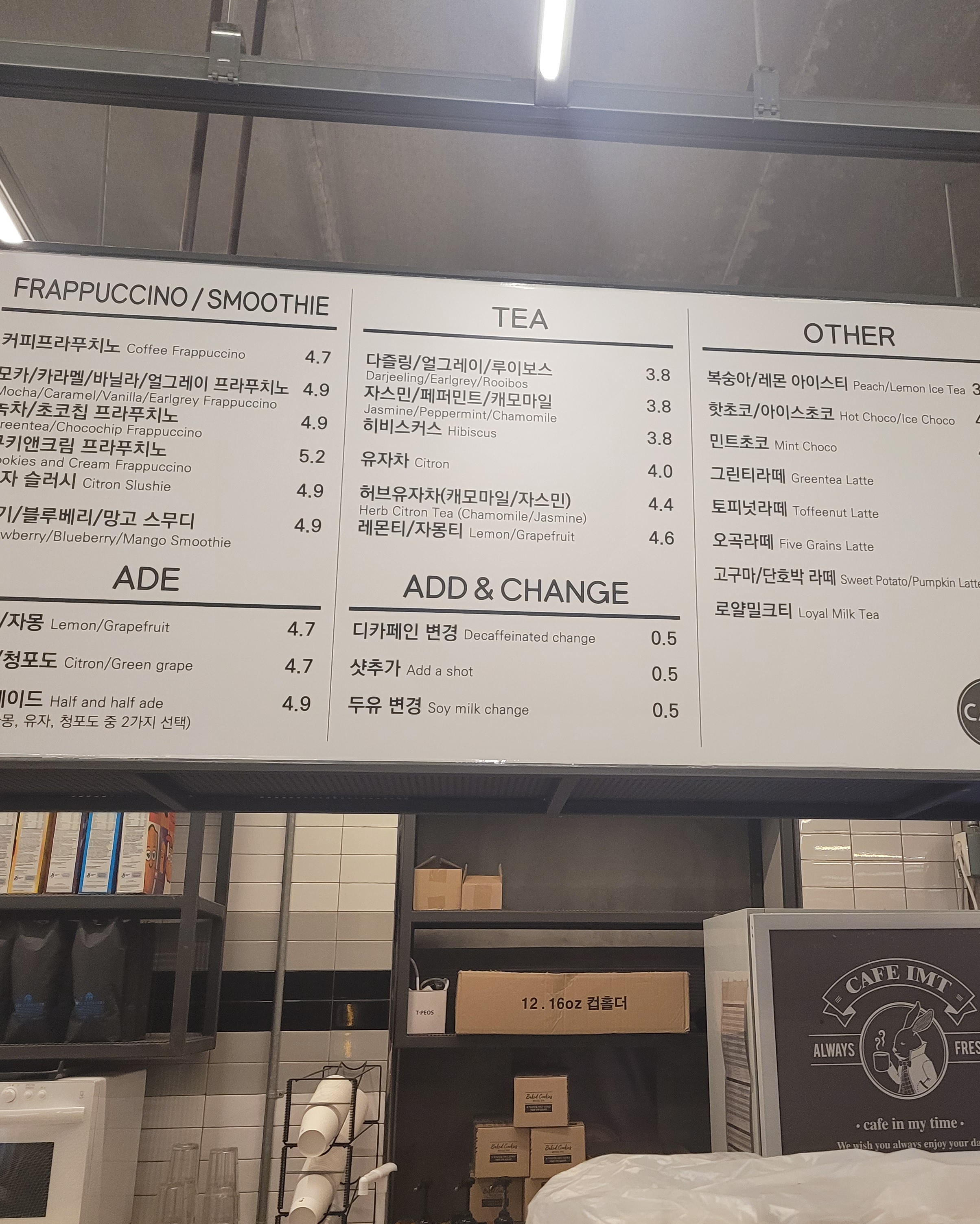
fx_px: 1233
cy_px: 613
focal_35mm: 34
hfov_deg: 43.0
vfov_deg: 52.8
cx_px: 625
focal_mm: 5.4
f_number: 1.8
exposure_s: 1/120
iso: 250
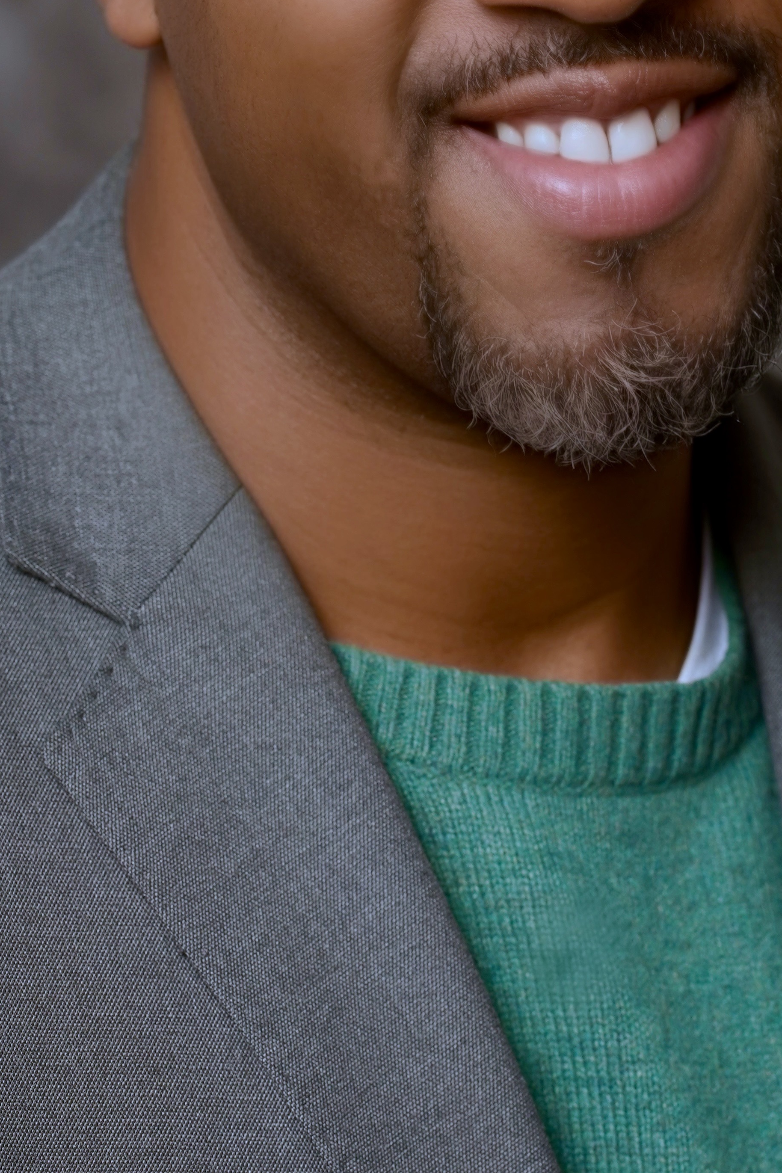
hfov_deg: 7.4
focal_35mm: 186
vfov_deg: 11.0
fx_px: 6060
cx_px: 388
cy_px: 356
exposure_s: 1/60
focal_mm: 85
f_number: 6.7
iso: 200
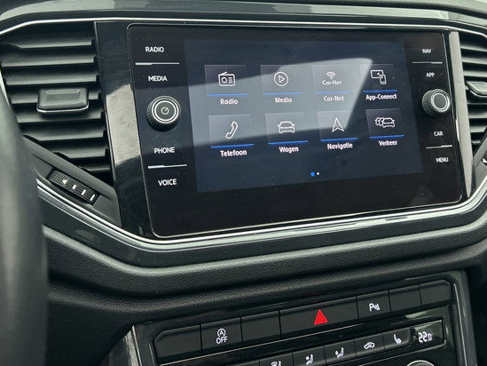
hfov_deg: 50.9
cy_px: 117
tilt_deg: -15.1
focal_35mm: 36
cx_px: 302
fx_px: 507
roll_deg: -3.0
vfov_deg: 39.1
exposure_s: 1/50
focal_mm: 5.7
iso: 250
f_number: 1.5
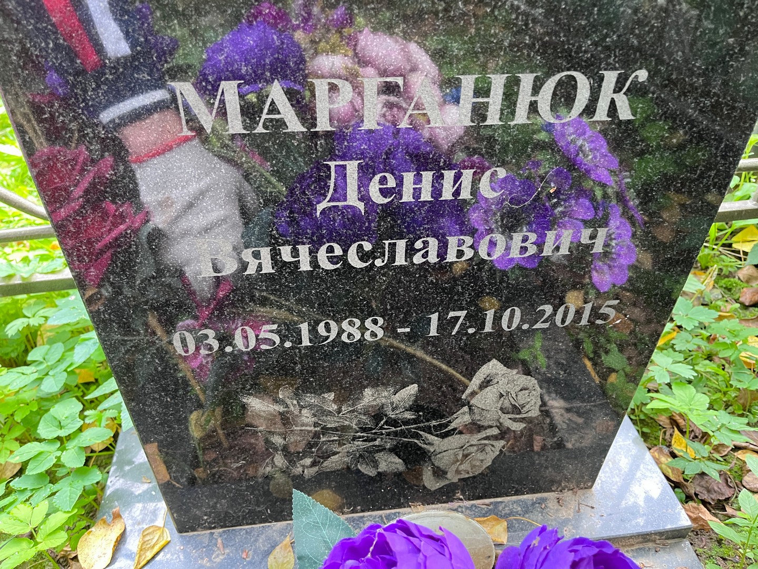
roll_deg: +0.2
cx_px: 379
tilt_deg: -35.9
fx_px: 569
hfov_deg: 67.3
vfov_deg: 53.1
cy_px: 284
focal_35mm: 26
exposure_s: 1/60
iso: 250
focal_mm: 5.1
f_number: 1.6
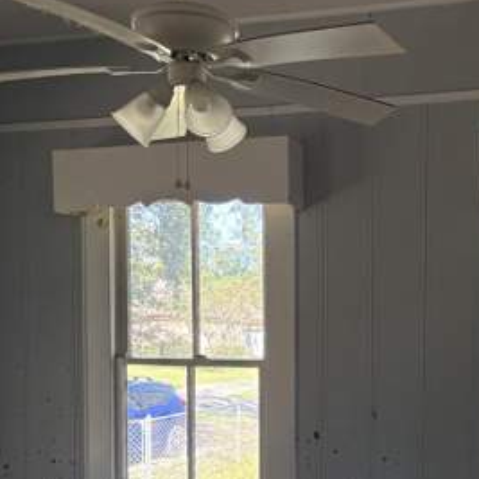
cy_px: 377
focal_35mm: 55
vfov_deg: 30.4
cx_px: 386
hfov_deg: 30.3
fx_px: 861
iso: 125
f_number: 1.6
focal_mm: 5.96
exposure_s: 1/133
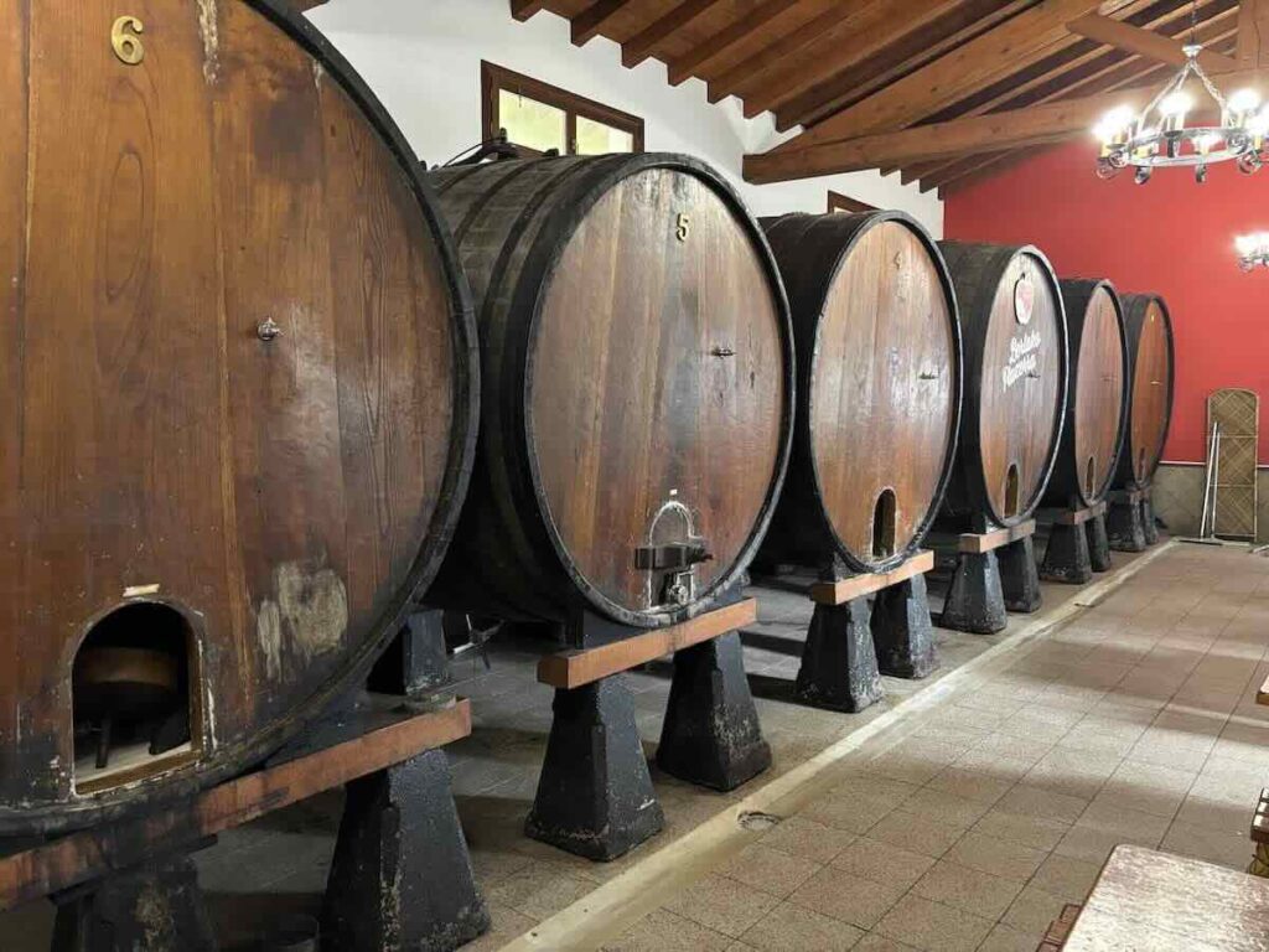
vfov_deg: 53.1
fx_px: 953
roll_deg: -0.3
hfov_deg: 67.3
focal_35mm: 26
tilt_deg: -4.5
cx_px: 634
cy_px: 476
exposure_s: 1/33
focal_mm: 5.96
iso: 500
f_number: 1.6
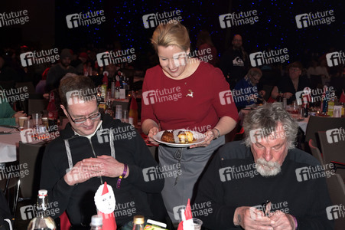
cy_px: 115
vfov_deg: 27.0
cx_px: 172
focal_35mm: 50
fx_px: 479
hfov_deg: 39.6
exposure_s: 1/160
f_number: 5.6
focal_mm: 50
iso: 2500
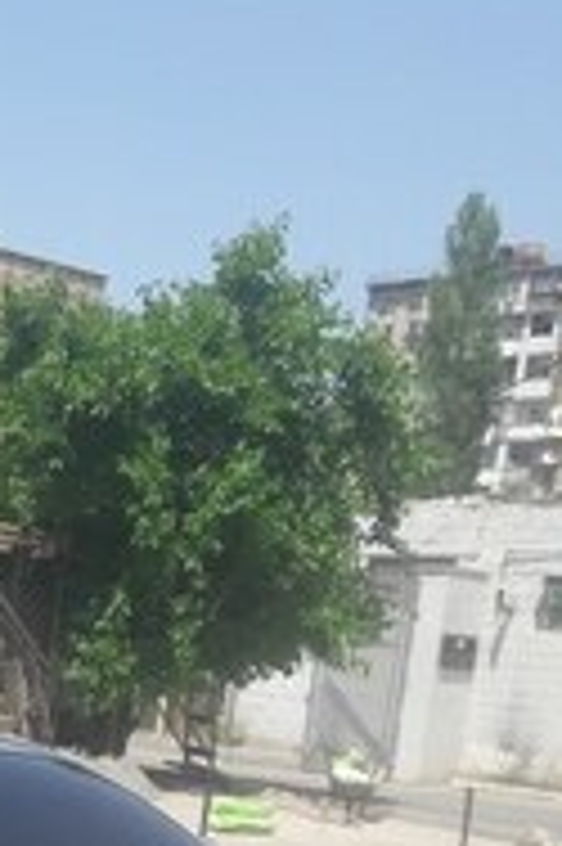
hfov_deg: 17.1
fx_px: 1806
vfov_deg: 24.7
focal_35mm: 77
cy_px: 914
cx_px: -54
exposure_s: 1/1264
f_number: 1.9
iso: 40
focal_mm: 3.7
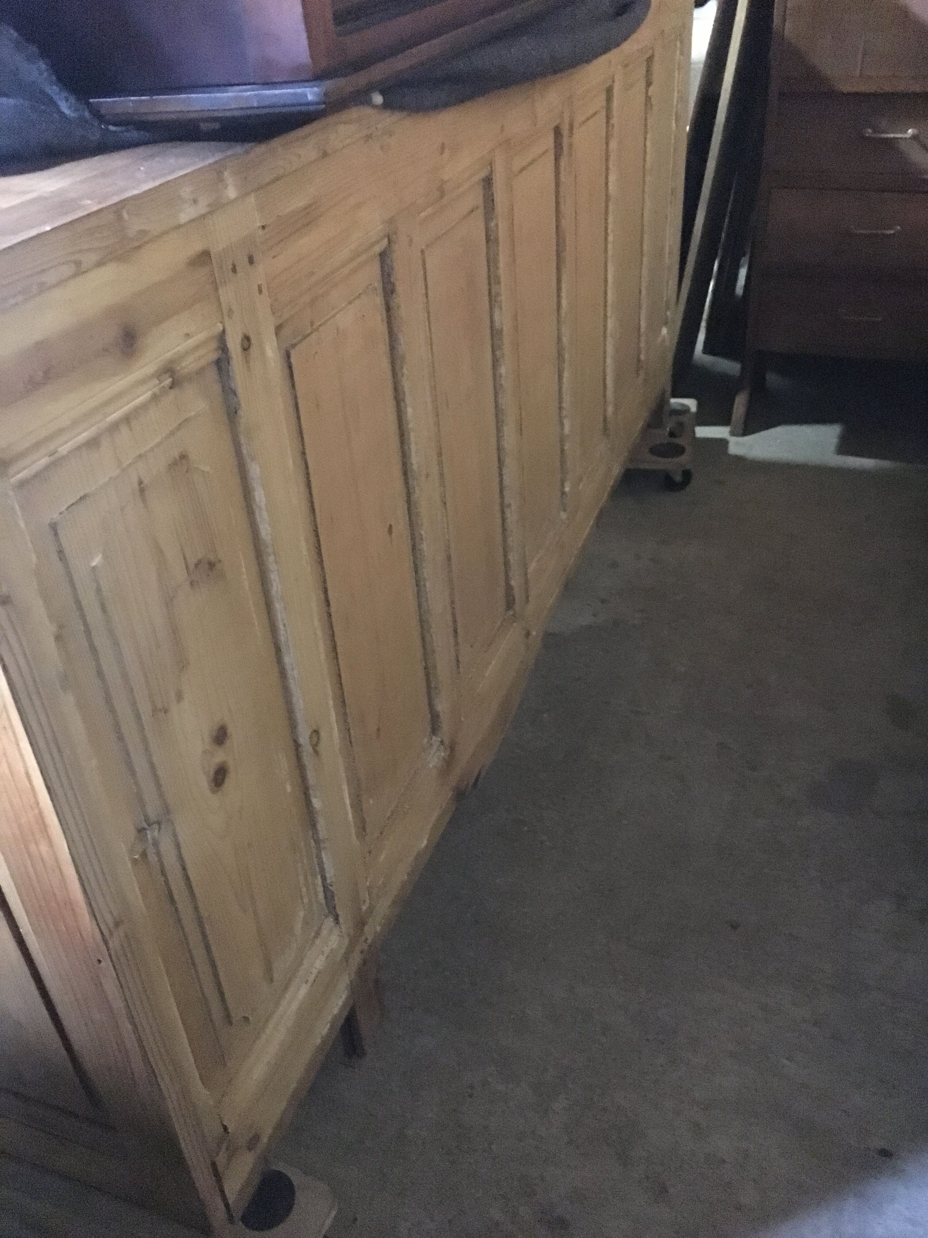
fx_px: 1037
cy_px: 619
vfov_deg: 61.7
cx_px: 464
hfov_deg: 48.2
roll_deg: +4.7
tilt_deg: -35.3
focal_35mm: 29
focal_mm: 4.15
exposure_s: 1/17
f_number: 2.2
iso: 2000
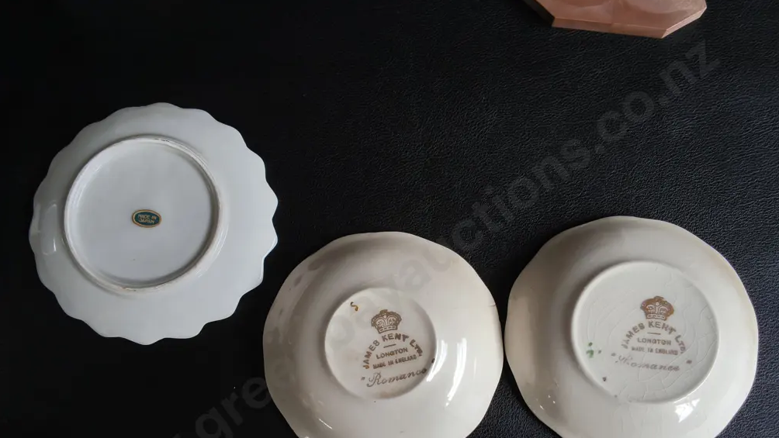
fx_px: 620
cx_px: 394
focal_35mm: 30
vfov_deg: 38.5
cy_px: 289
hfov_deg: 64.3
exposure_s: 1/115
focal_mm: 2.87
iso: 32
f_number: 2
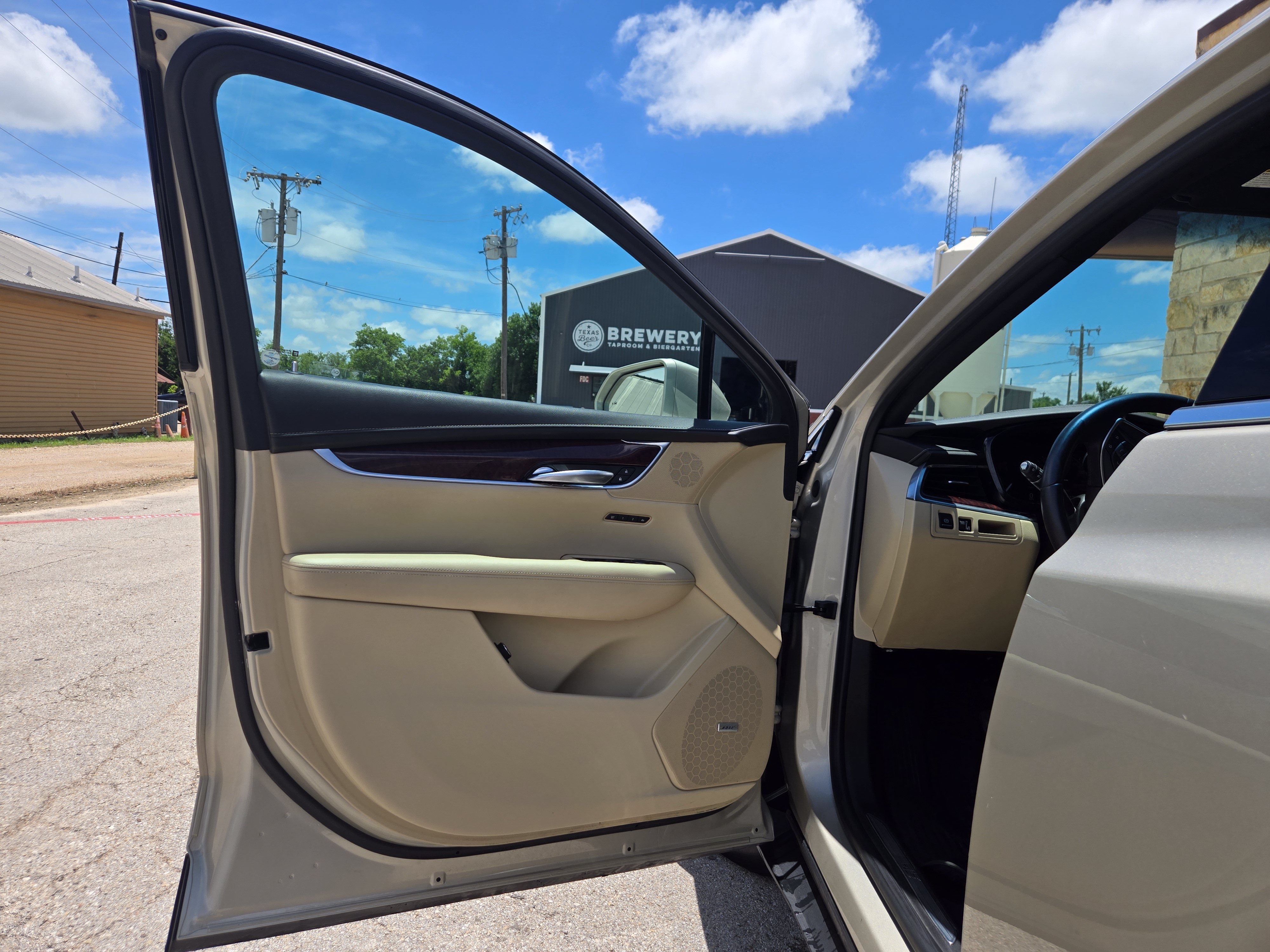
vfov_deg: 58.9
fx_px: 844
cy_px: 476
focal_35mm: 23
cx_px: 635
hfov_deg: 73.9
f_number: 1.8
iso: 25
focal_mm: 5.4
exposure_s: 1/1941
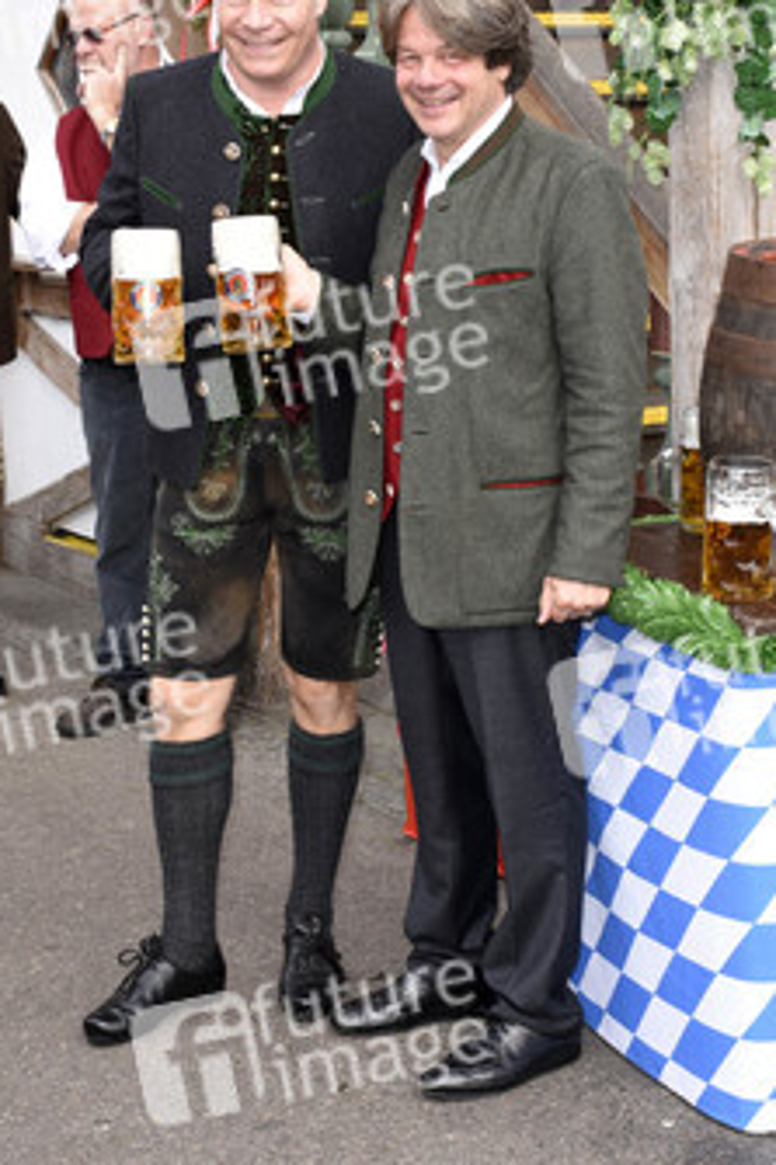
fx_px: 2201
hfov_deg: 20.0
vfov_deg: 29.6
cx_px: 411
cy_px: 522
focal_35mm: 68
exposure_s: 1/160
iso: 400
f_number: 8
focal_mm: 38
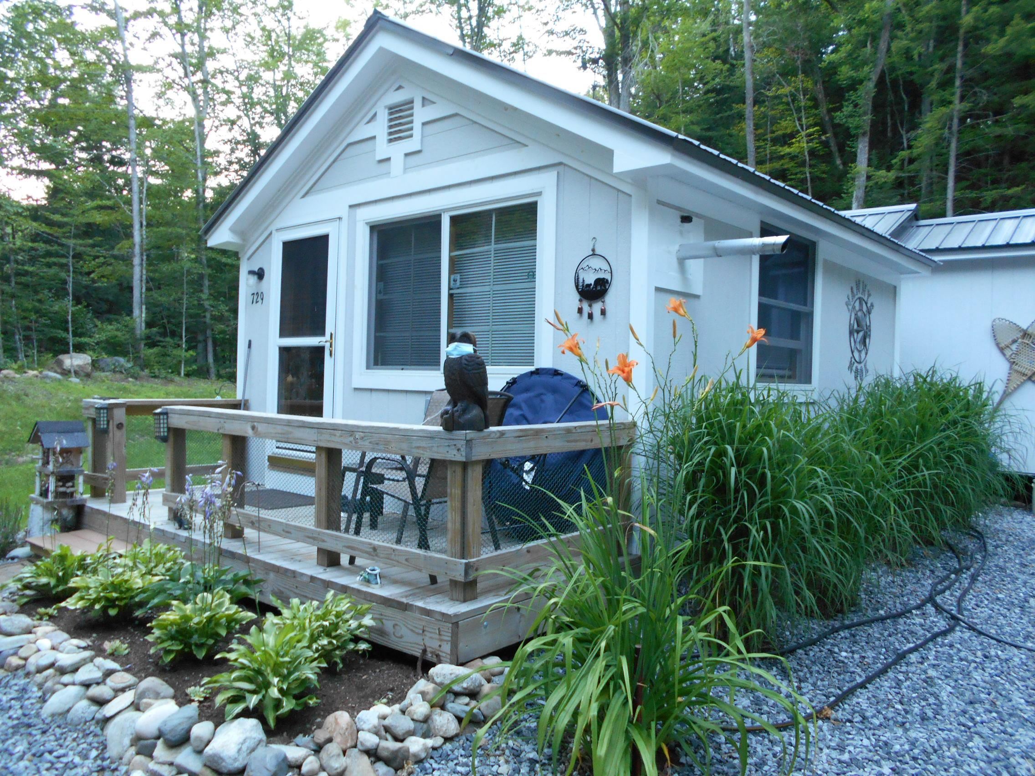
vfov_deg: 53.1
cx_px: 518
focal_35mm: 26
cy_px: 388
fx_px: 777
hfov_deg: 67.3
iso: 220
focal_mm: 4.6
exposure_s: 1/30
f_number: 3.2
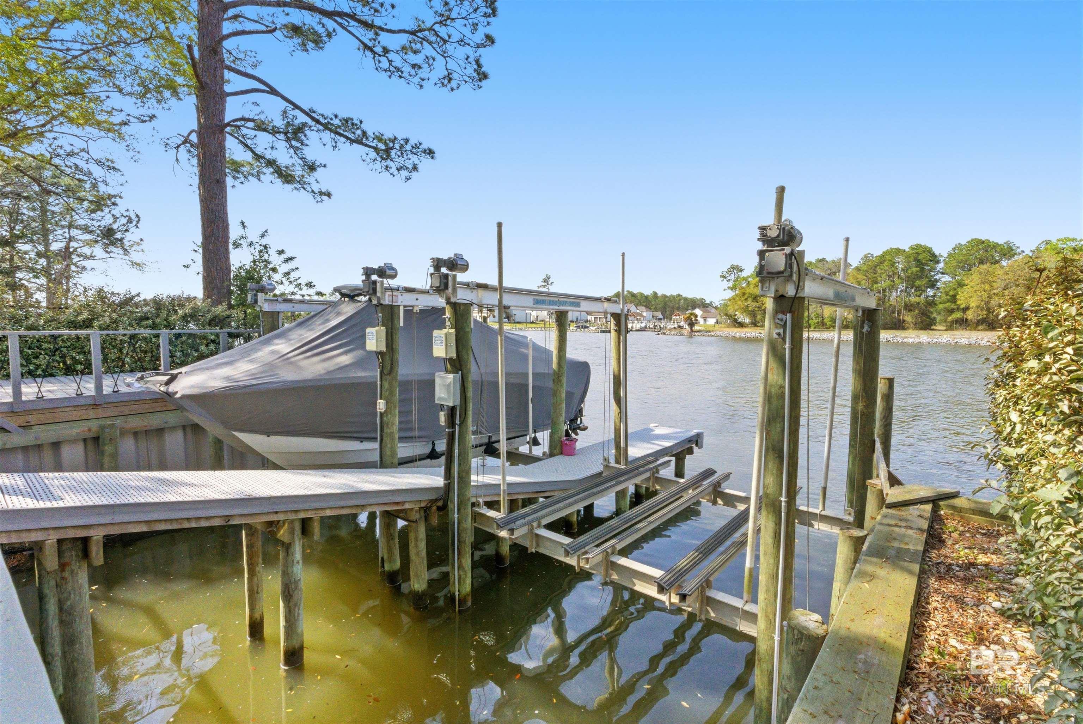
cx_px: 542
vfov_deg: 70.5
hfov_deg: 93.2
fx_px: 512
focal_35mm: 17
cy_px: 362
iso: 12800
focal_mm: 17
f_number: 22
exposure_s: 1/8000
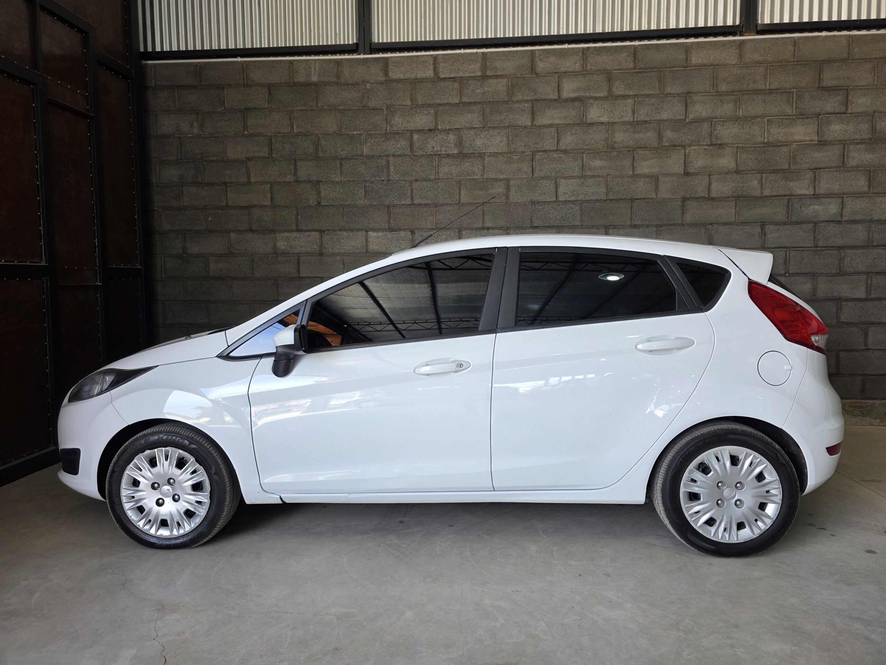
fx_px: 589
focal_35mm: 23
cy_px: 332
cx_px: 443
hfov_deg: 73.9
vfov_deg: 58.9
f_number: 1.7
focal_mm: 6.3
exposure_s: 1/180
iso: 64
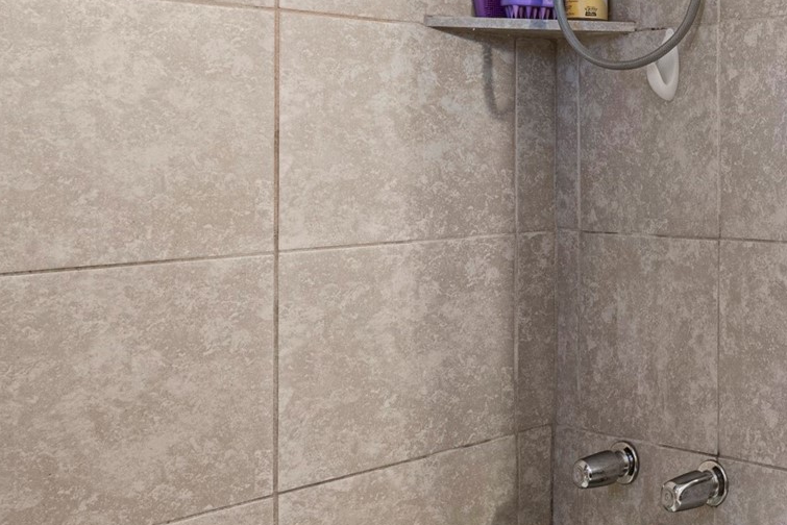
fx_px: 1006
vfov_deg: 29.0
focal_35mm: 46
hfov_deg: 30.1
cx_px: 1106
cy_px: 160
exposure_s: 1/6
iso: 400
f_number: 10
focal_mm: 16
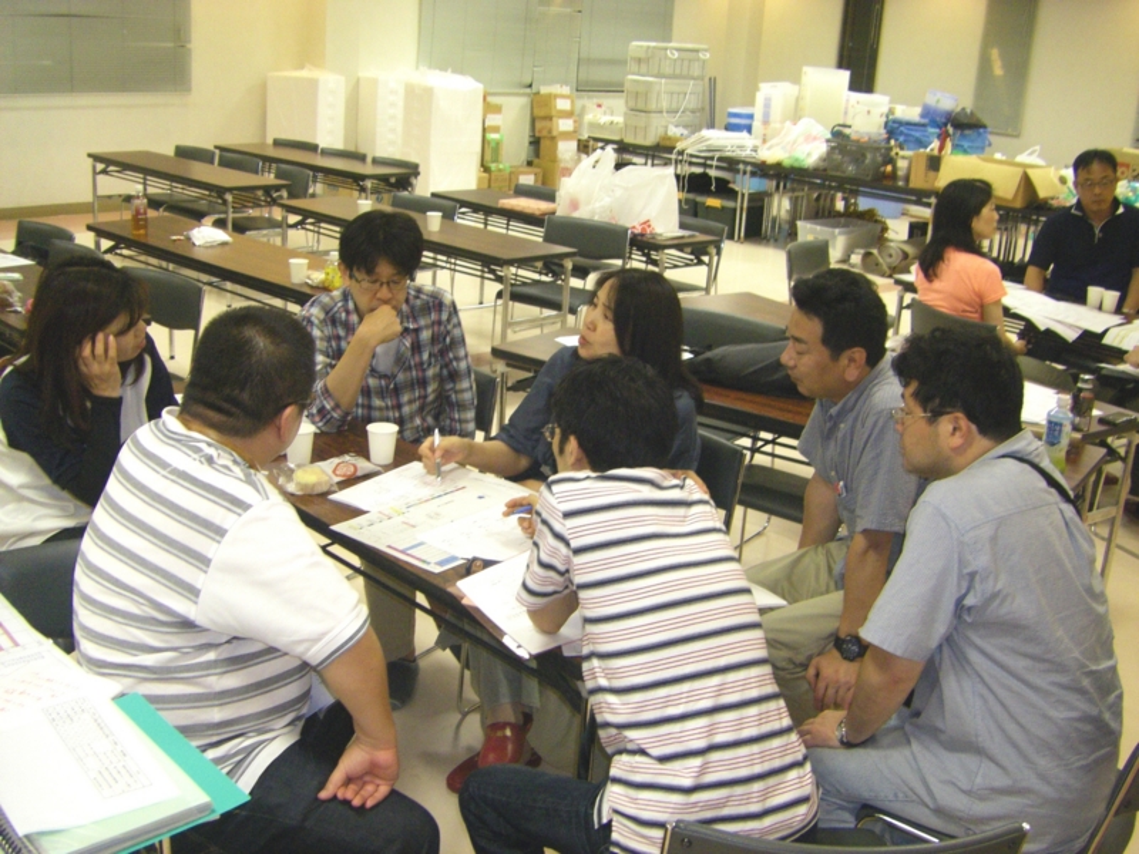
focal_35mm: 38
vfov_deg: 37.7
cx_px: 570
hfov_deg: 49.0
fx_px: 1250
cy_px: 427
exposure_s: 1/50
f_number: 3.5
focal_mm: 6.3
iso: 400
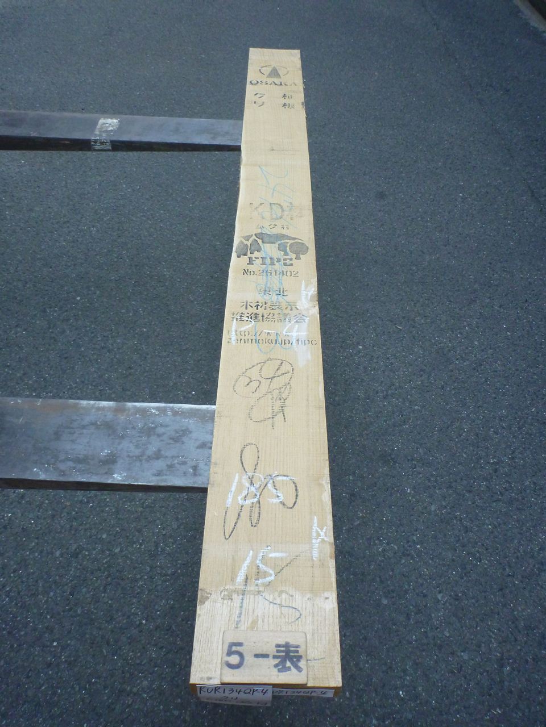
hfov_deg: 48.2
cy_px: 364
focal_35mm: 29
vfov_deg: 61.7
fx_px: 610
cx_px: 273
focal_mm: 5.2
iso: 400
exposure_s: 1/250
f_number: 3.4
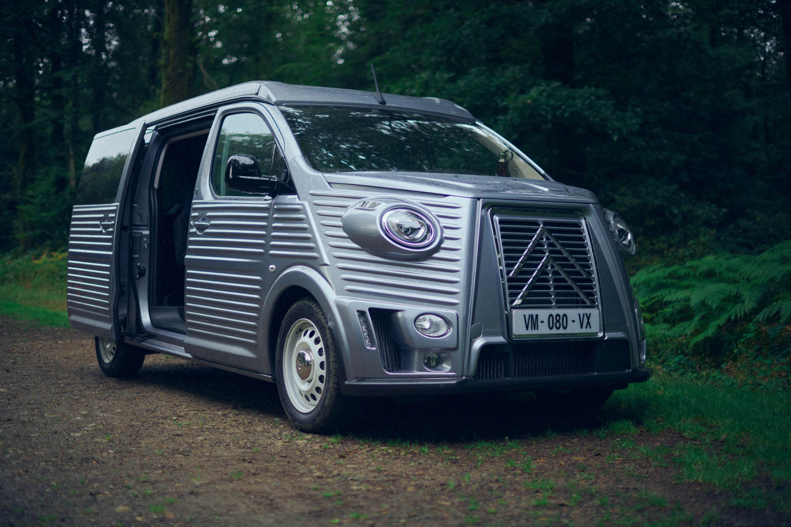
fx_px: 1099
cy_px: 264
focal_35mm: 50
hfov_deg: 39.6
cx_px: 396
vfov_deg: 27.0
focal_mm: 50
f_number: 1.8
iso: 320
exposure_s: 1/400
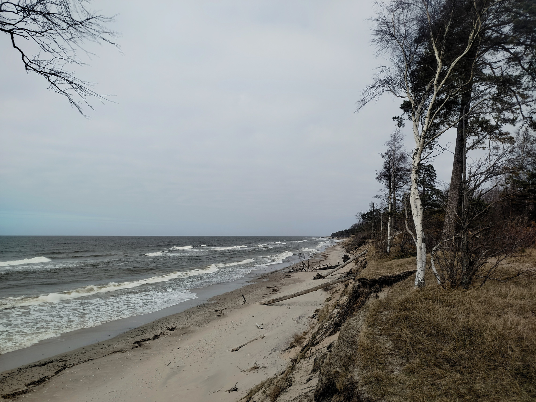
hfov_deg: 71.6
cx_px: 268
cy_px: 201
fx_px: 372
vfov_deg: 56.8
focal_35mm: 24
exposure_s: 1/803
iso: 50
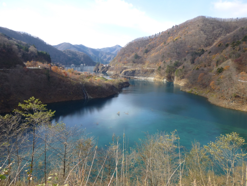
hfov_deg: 69.4
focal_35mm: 25
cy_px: 93
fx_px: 178
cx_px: 124
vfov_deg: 54.9
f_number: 3.1
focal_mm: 4.5
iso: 100
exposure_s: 1/400
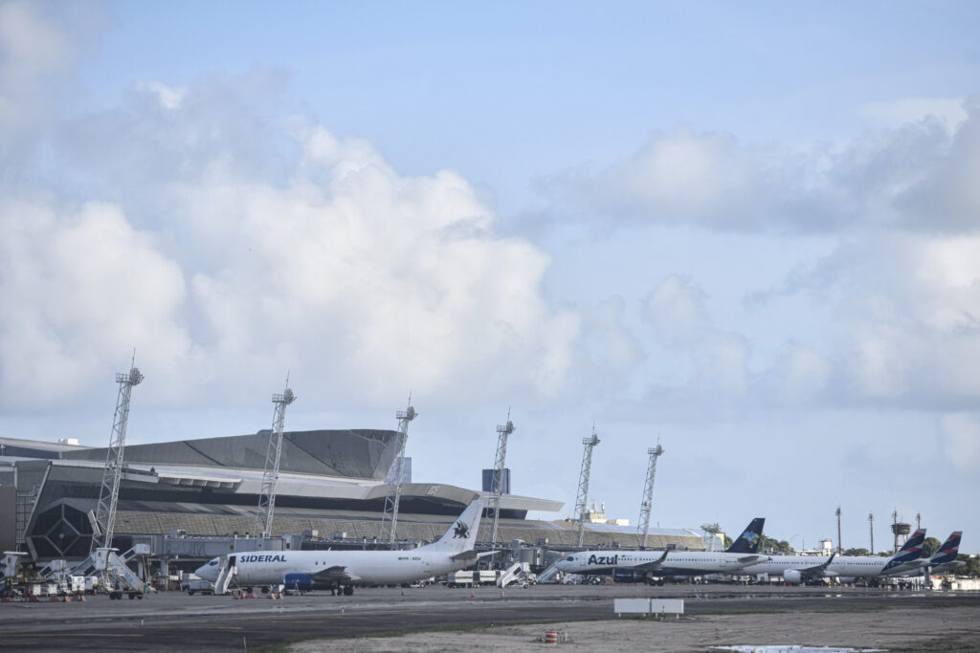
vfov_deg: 8.1
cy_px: 326
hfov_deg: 12.1
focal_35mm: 170
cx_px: 490
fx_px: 4628
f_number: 4.5
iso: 320
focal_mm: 170
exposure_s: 1/4000
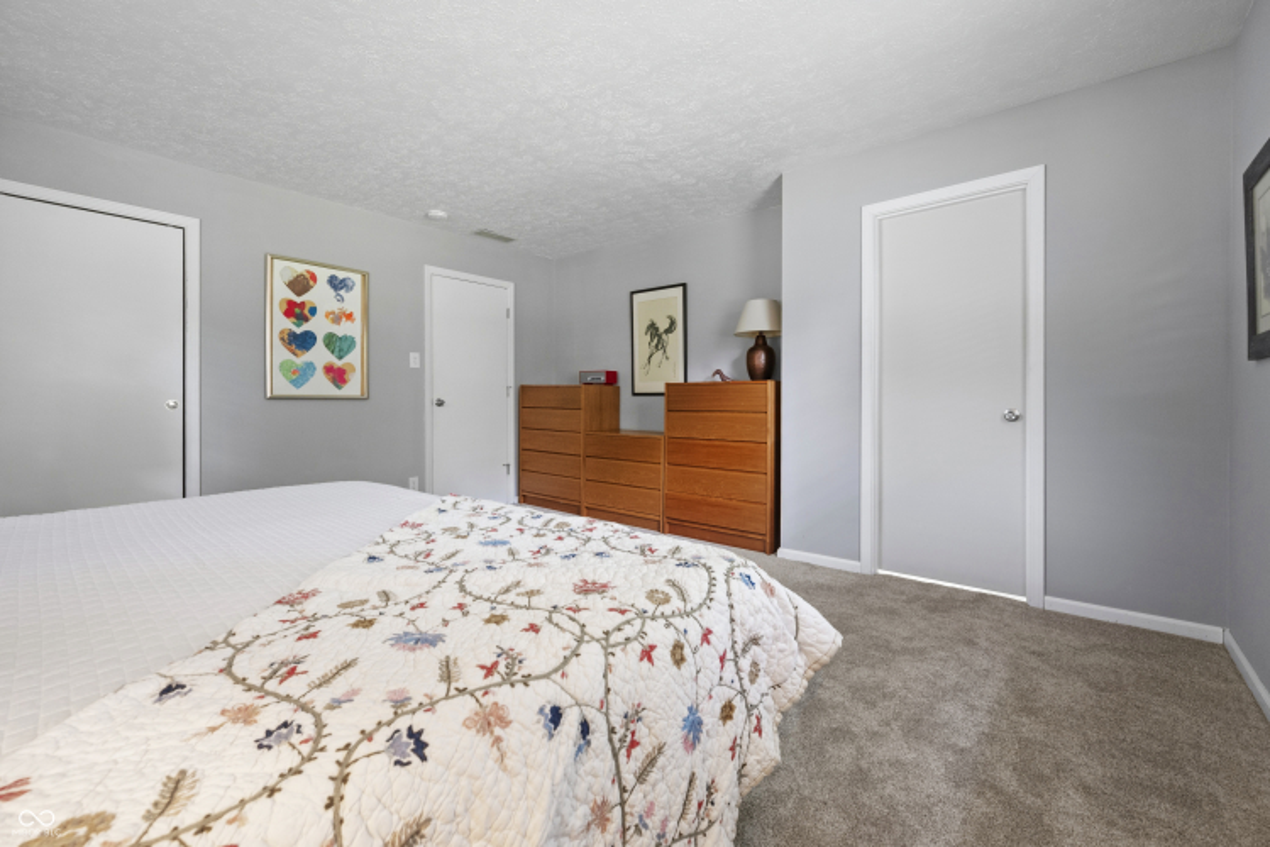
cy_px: 424
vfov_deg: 77.3
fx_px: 529
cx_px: 635
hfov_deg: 100.4
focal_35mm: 15
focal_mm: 15
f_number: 9
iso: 14400
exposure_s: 1/15
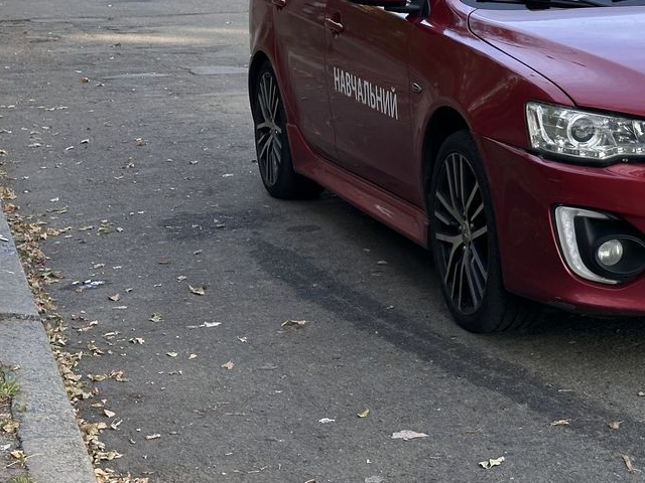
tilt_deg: -4.9
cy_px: 119
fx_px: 1789
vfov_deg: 15.3
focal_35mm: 96
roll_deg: -0.2
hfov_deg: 20.0
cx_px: 604
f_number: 1.78
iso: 64
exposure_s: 1/1030
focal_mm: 6.86
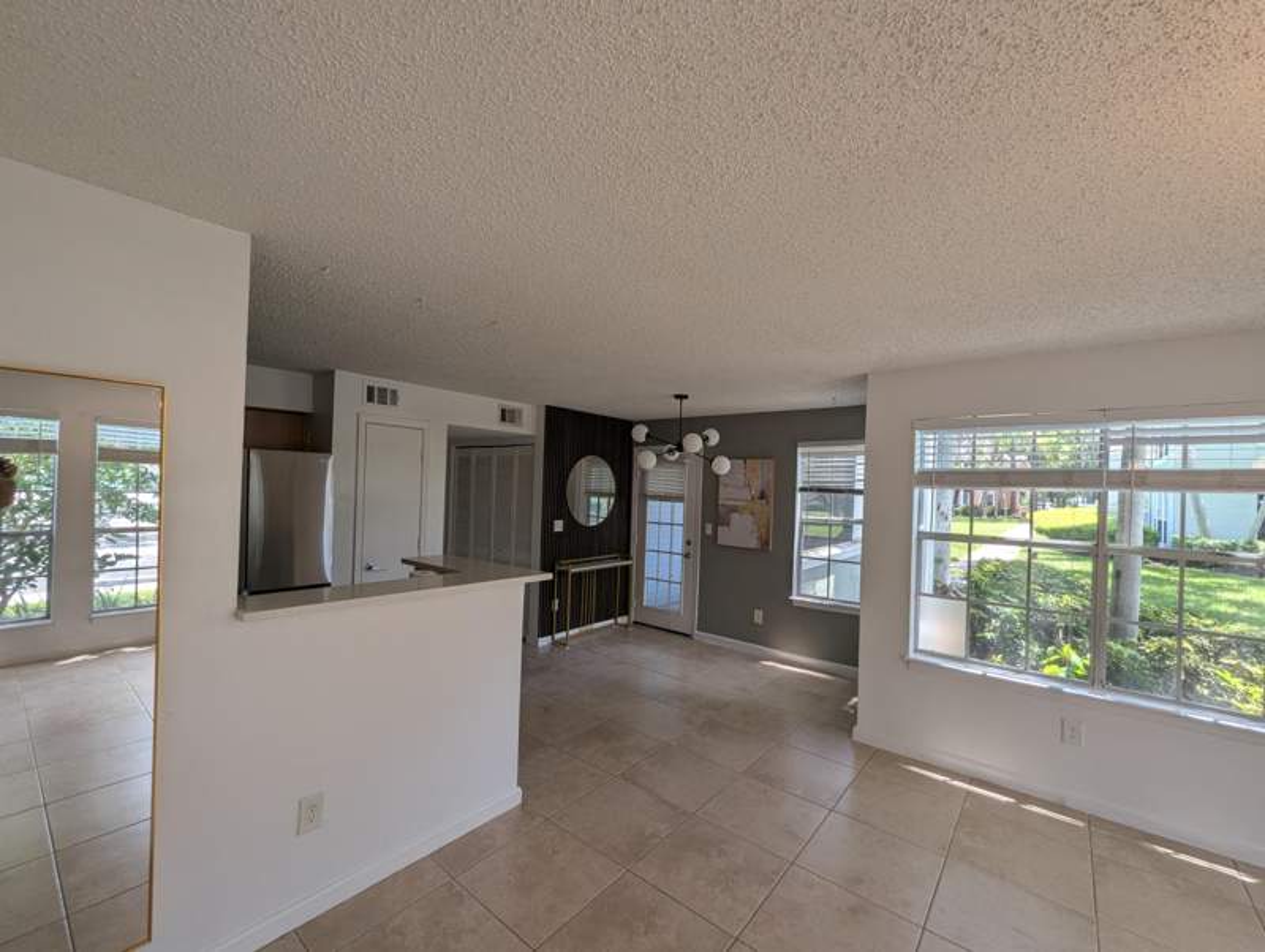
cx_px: 632
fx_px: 476
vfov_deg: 90.0
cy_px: 476
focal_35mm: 13
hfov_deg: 106.1
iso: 47
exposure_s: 1/120
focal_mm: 1.95
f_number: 2.2
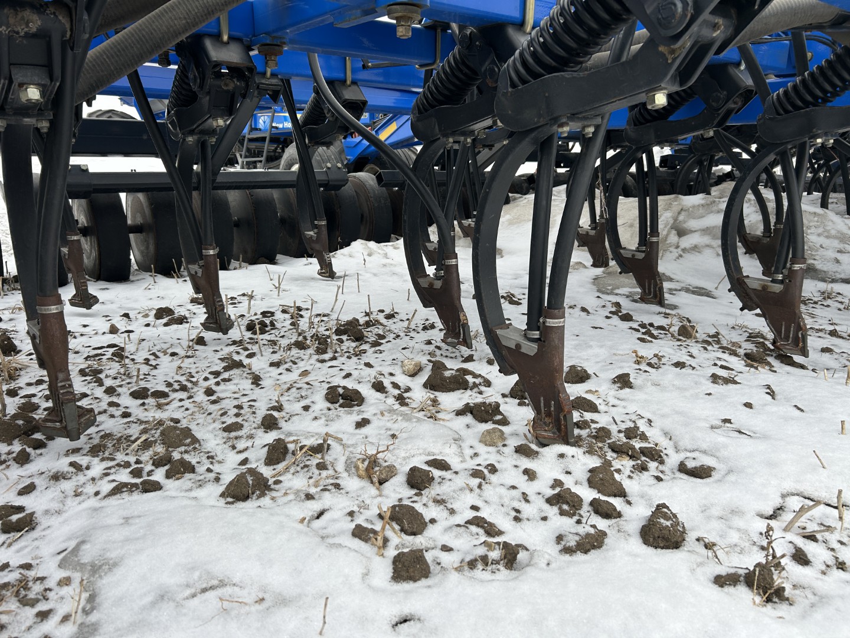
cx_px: 425
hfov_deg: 67.3
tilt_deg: -12.5
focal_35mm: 26
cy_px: 319
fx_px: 638
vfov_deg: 53.1
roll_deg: -0.1
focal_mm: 5.7
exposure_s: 1/581
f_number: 1.5
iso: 50
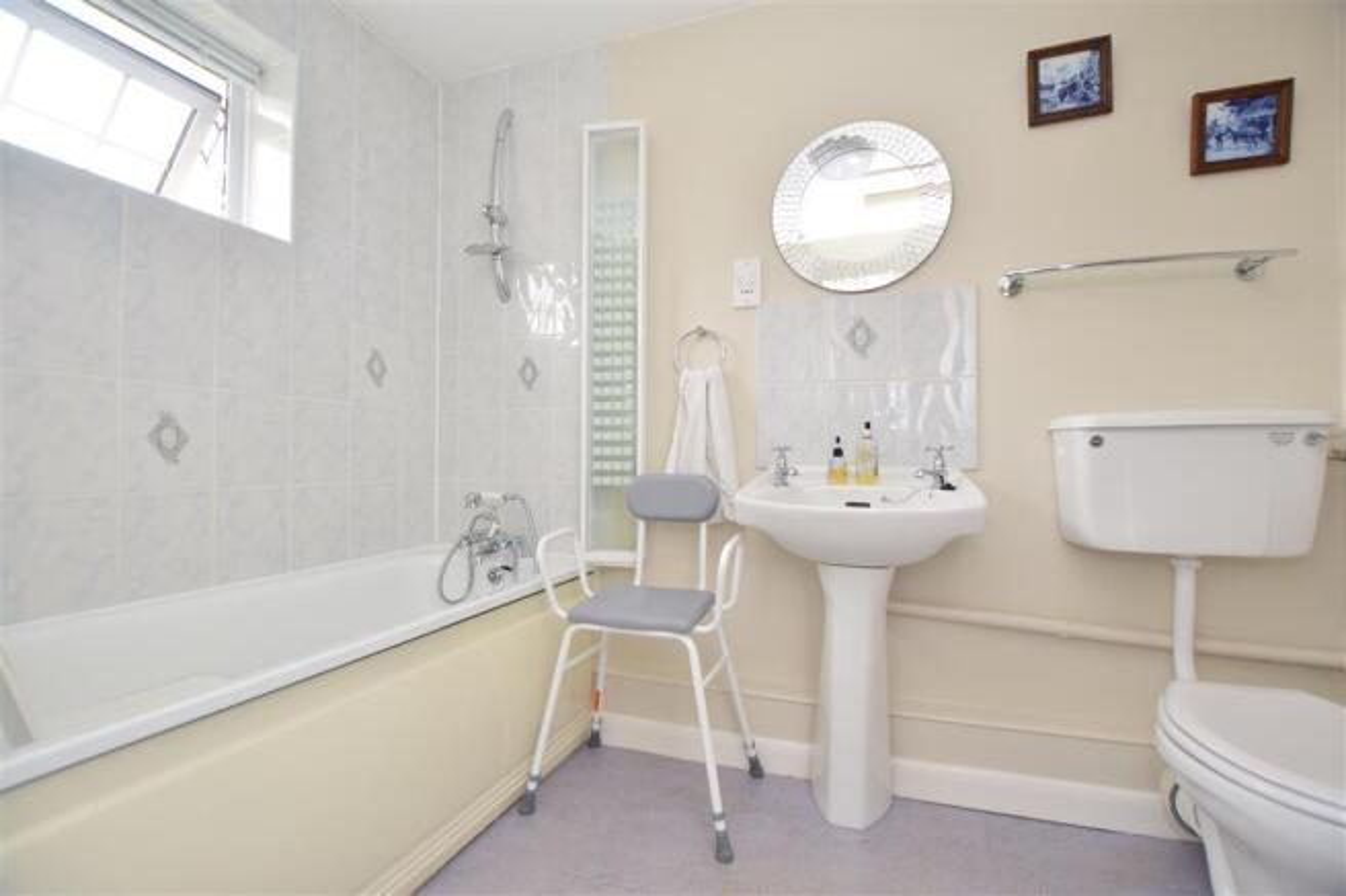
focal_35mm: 15
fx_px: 561
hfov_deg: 100.4
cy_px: 448
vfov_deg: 77.3
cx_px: 673
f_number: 4.5
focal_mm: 10
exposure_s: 1/60
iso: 500
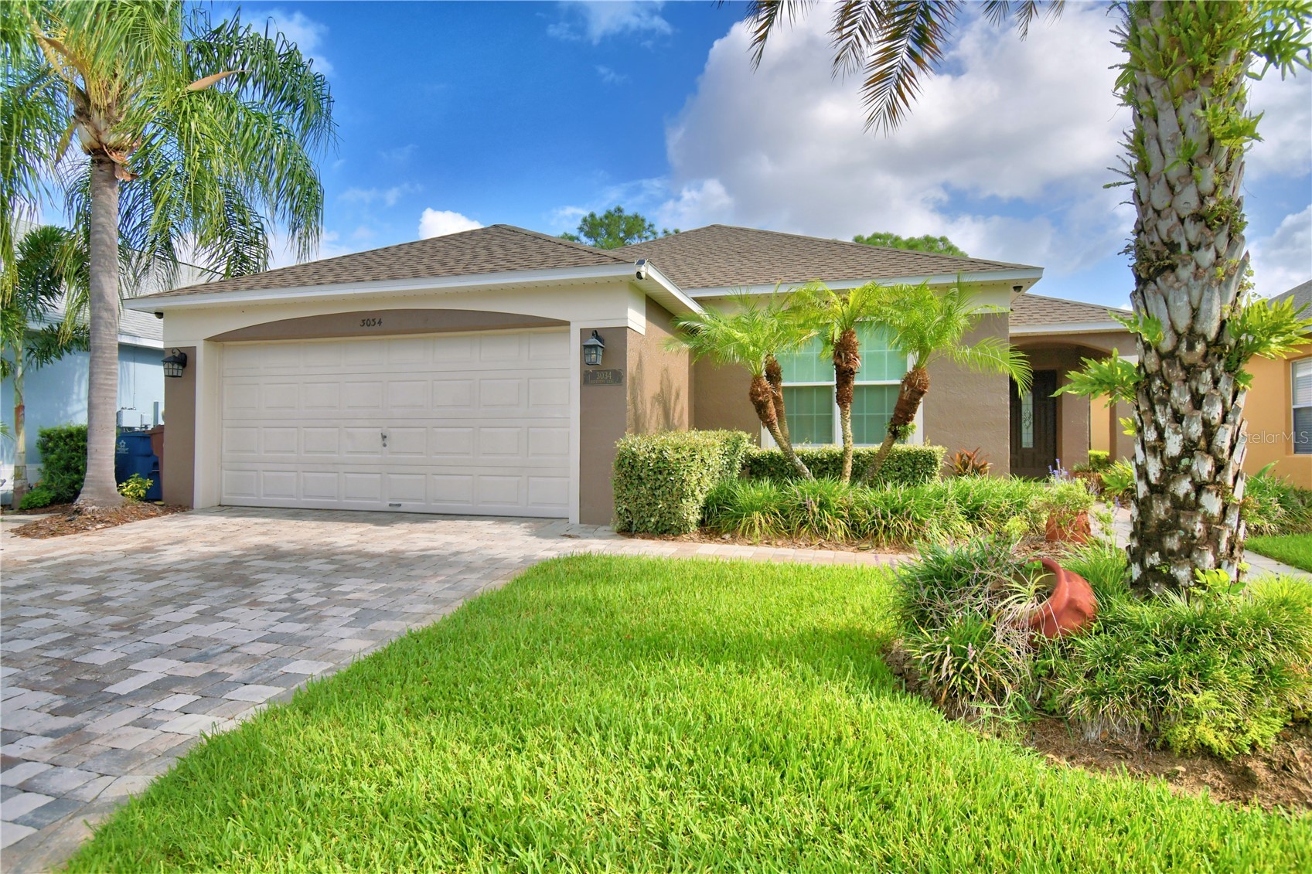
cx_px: 656
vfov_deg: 64.5
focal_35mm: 19
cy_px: 437
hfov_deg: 86.9
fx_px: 692
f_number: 4.8
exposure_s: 1/800
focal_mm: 13
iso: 100
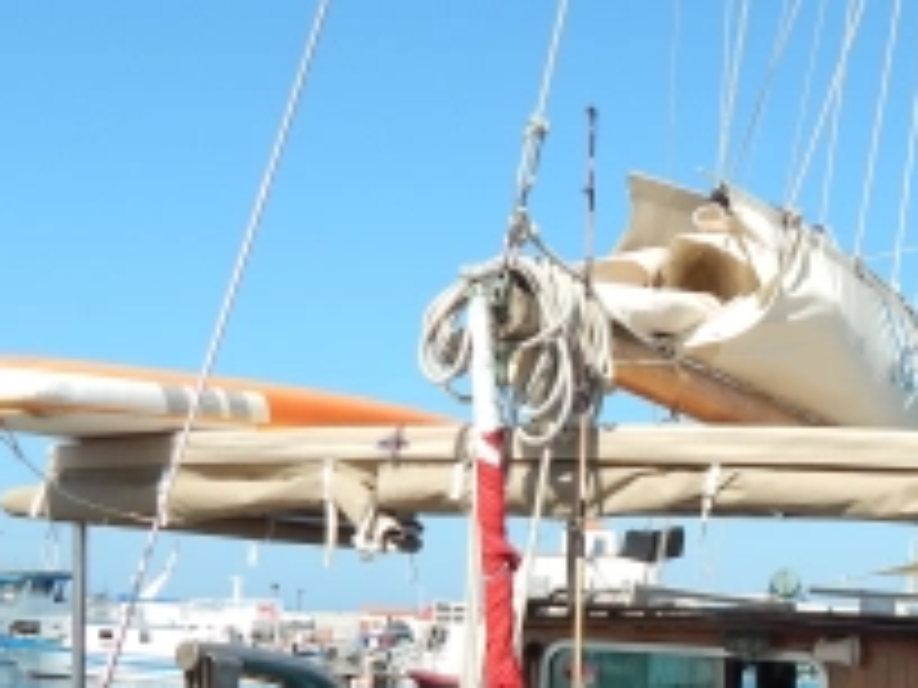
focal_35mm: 62
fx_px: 1644
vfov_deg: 22.0
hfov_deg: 30.4
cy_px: 803
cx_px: 734
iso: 125
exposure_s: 1/500
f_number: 6
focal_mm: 4
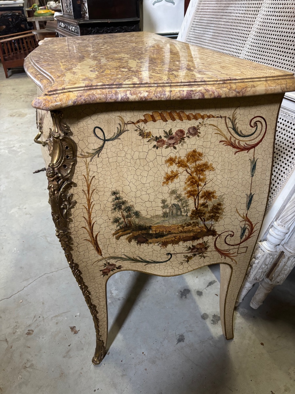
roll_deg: +1.1
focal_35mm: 26
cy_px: 197
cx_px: 148
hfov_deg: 53.1
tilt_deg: -34.3
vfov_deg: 67.3
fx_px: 295
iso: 400
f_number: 1.6
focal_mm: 5.96
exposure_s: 1/50
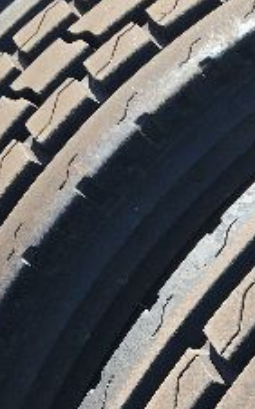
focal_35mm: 87
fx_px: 969
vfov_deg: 23.7
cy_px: 271
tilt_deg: -36.7
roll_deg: -2.3
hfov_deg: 14.2
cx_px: 360
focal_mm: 4.15
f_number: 2.2
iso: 25
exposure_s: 1/292
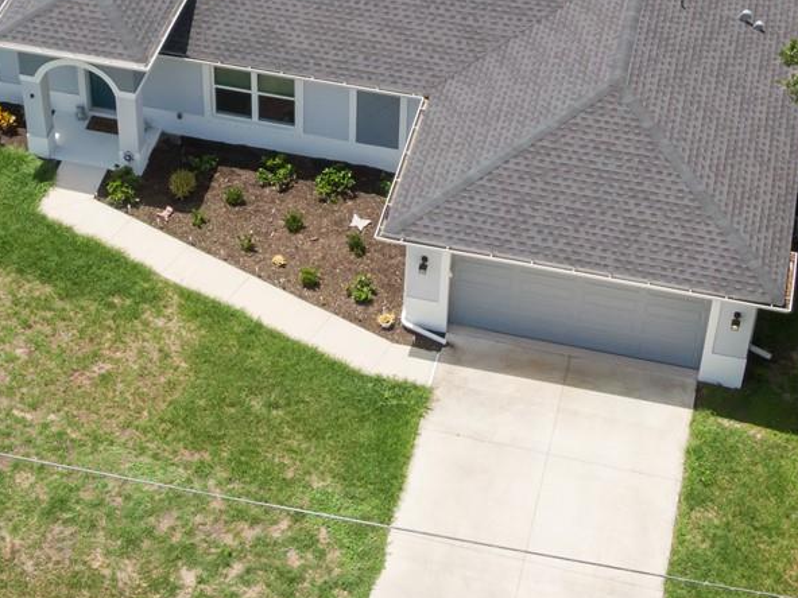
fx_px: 1913
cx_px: 315
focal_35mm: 83
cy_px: 138
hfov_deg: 23.5
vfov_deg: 17.7
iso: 100
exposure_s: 1/800
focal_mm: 8.6
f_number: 3.8
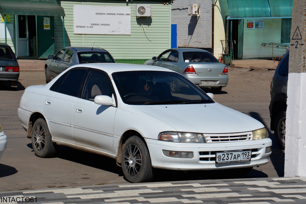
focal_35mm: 93
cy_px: 102
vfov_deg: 14.7
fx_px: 791
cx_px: 153
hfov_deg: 21.9
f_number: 10
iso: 100
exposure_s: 1/400
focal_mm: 62
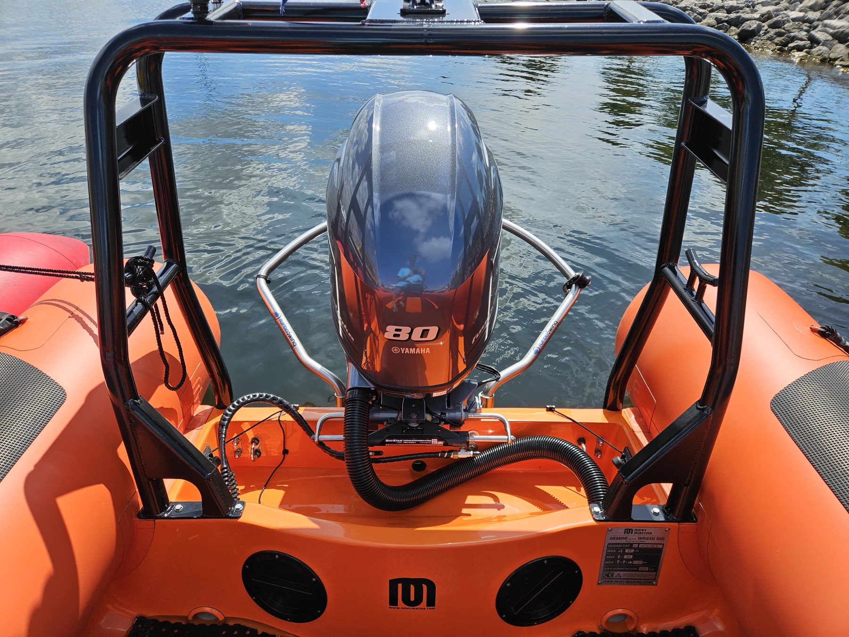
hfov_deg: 73.9
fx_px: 564
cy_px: 318
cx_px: 424
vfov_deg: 58.9
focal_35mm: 23
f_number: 1.8
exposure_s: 1/1809
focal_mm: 5.4
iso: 25
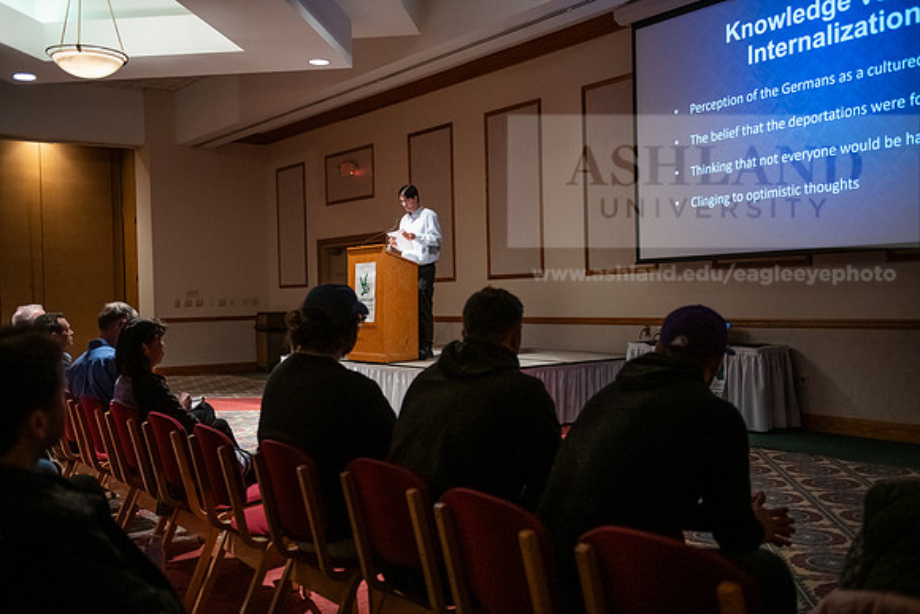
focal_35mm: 36
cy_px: 307
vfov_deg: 36.9
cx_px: 460
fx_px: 920
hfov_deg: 53.1
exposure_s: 1/160
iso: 3200
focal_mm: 36
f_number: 2.8
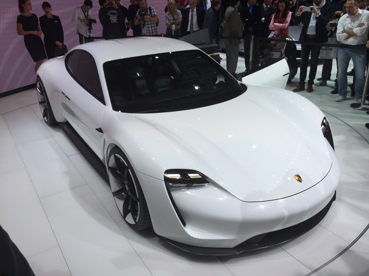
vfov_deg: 48.2
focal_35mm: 29
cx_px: 184
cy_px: 138
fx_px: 309
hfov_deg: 61.7
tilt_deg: -22.8
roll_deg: +0.6
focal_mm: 4.15
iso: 32
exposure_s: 1/465
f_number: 2.2
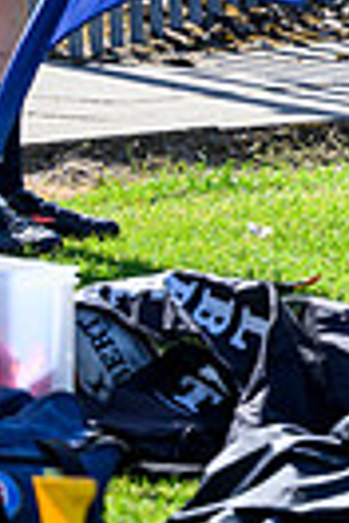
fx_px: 8492
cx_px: 1264
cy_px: -313
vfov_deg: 3.5
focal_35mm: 584
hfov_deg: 2.3
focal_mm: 110
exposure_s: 1/2500
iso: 500
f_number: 3.5
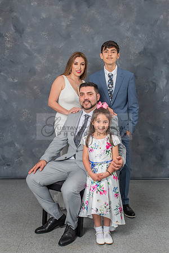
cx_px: 87
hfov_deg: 28.0
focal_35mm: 48
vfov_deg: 40.9
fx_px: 339
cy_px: 144
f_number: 5.6
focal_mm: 27
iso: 200
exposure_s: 1/160
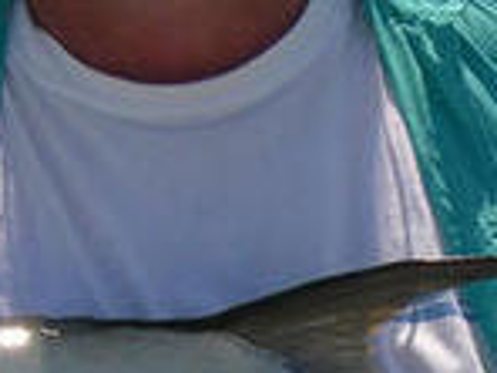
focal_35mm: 308
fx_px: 4422
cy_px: 534
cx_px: 326
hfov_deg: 6.4
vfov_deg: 4.8
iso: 50
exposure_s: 1/412
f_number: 5.9
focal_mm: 12.7
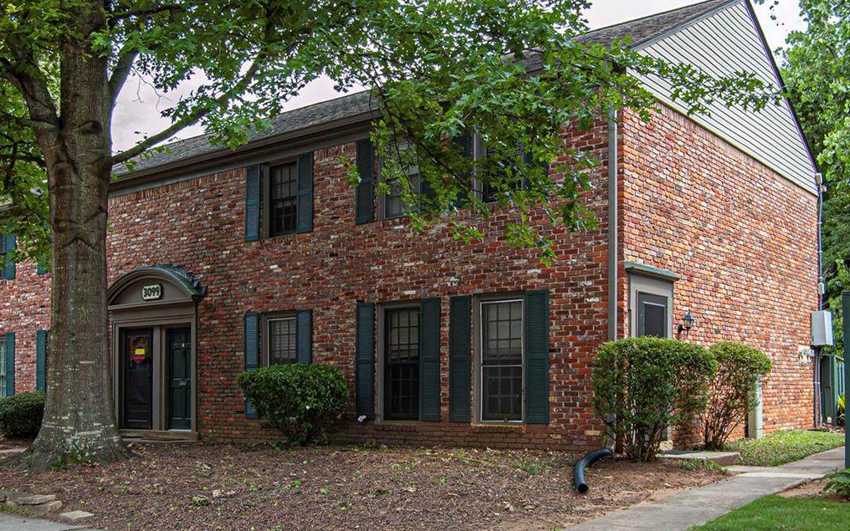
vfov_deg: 32.0
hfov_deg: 49.3
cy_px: 278
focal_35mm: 40
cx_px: 426
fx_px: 927
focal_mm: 26
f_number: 8
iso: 200
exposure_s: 1/125
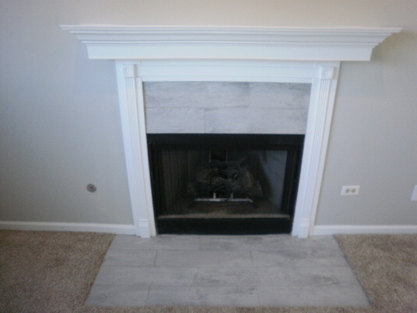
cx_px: 208
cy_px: 156
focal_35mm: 26
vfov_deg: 53.1
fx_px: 313
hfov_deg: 67.3
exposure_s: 1/40
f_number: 2.6
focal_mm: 4.65
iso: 100
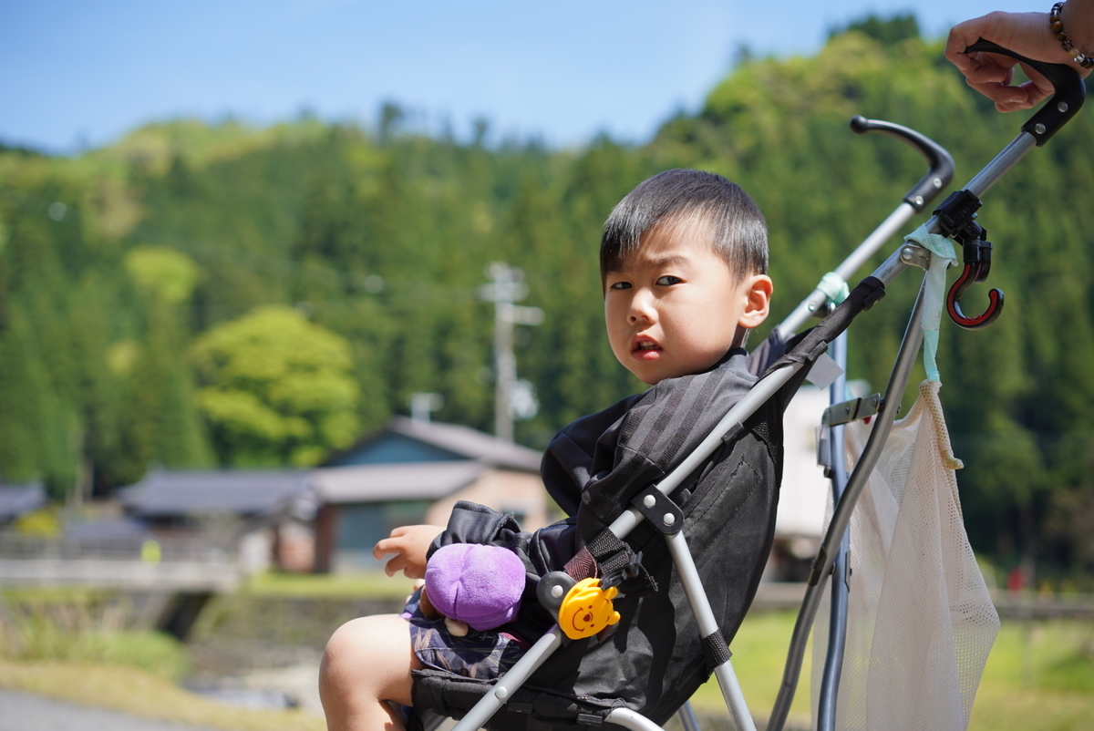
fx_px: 1673
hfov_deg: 36.2
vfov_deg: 24.7
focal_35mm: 55
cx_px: 547
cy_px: 366
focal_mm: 55
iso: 100
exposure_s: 1/800
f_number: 3.2
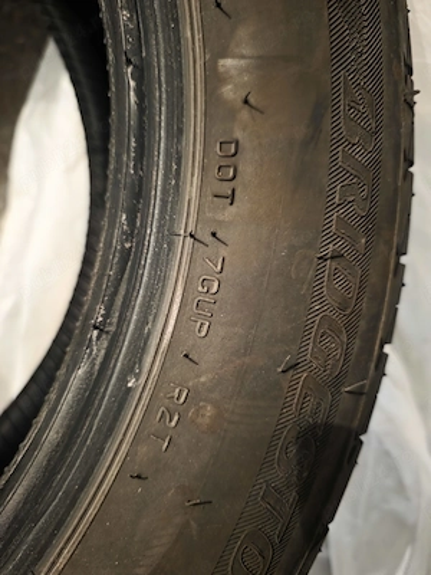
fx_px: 382
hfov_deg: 58.9
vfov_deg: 73.9
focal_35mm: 23
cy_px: 288
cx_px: 216
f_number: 1.7
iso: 1600
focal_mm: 6.3
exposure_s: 1/20
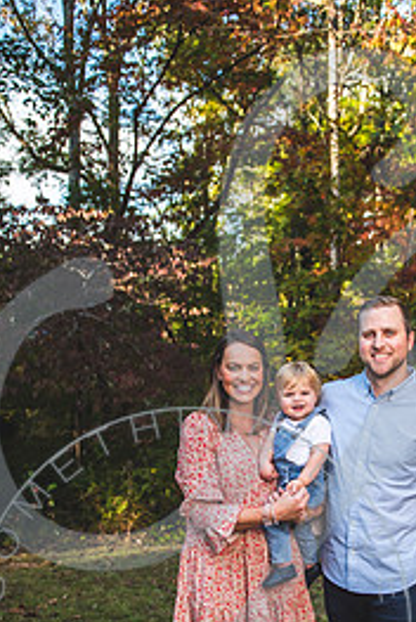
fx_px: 709
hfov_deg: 32.3
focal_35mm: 41
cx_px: 298
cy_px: 447
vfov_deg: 46.1
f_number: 2.8
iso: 100
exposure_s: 1/400
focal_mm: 24
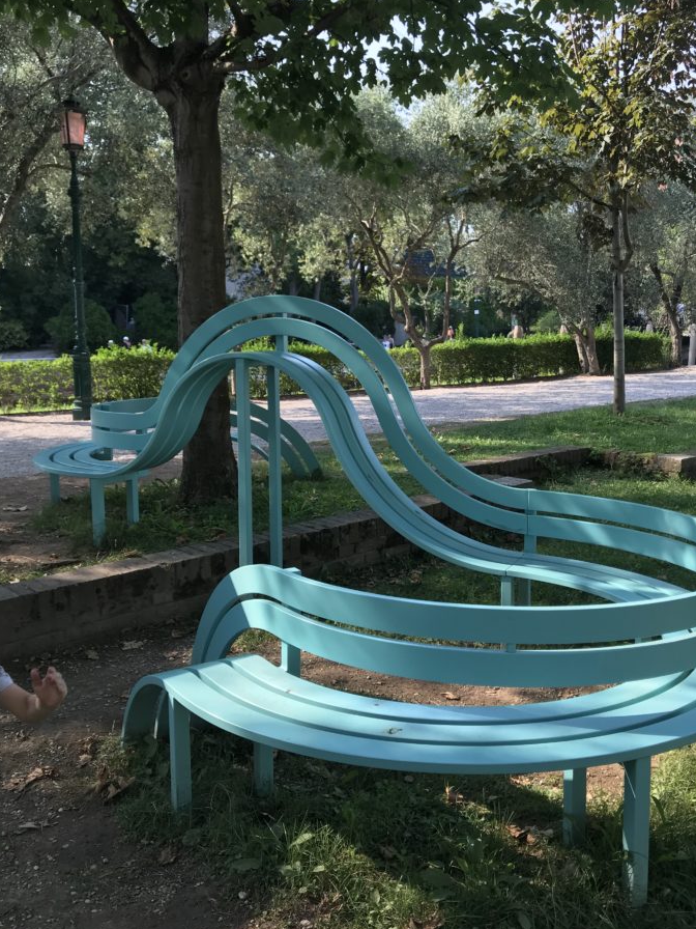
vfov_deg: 56.7
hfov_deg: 44.1
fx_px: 858
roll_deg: +0.6
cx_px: 392
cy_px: 412
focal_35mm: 32
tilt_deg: -5.1
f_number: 1.8
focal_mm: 3.99
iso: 20
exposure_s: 1/439
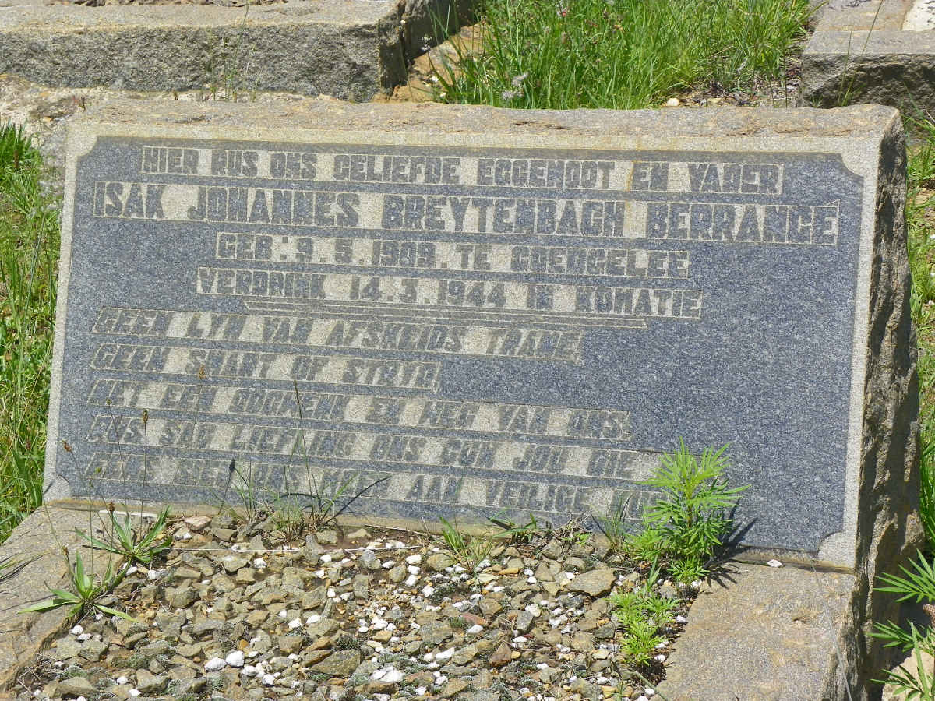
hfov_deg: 22.5
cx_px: 468
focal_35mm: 87
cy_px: 350
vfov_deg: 17.0
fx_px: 2350
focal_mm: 15.5
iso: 64
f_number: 5.6
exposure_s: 1/250
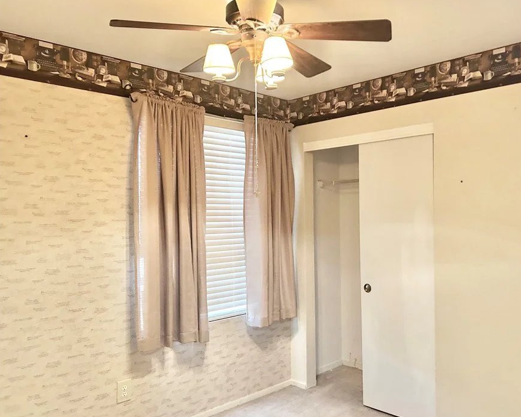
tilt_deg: -1.1
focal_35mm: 30
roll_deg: +0.5
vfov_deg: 48.5
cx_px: 307
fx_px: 463
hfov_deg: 58.4
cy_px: 209
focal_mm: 5.7
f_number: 1.5
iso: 320
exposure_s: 1/60
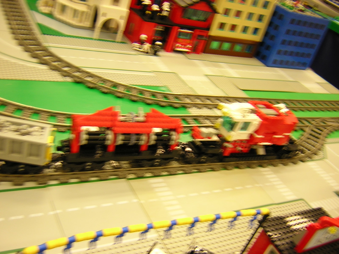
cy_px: 127
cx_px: 170
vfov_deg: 39.7
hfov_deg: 51.4
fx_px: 353
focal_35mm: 36
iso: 100
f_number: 2.6
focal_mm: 4.7
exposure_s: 1/6.2
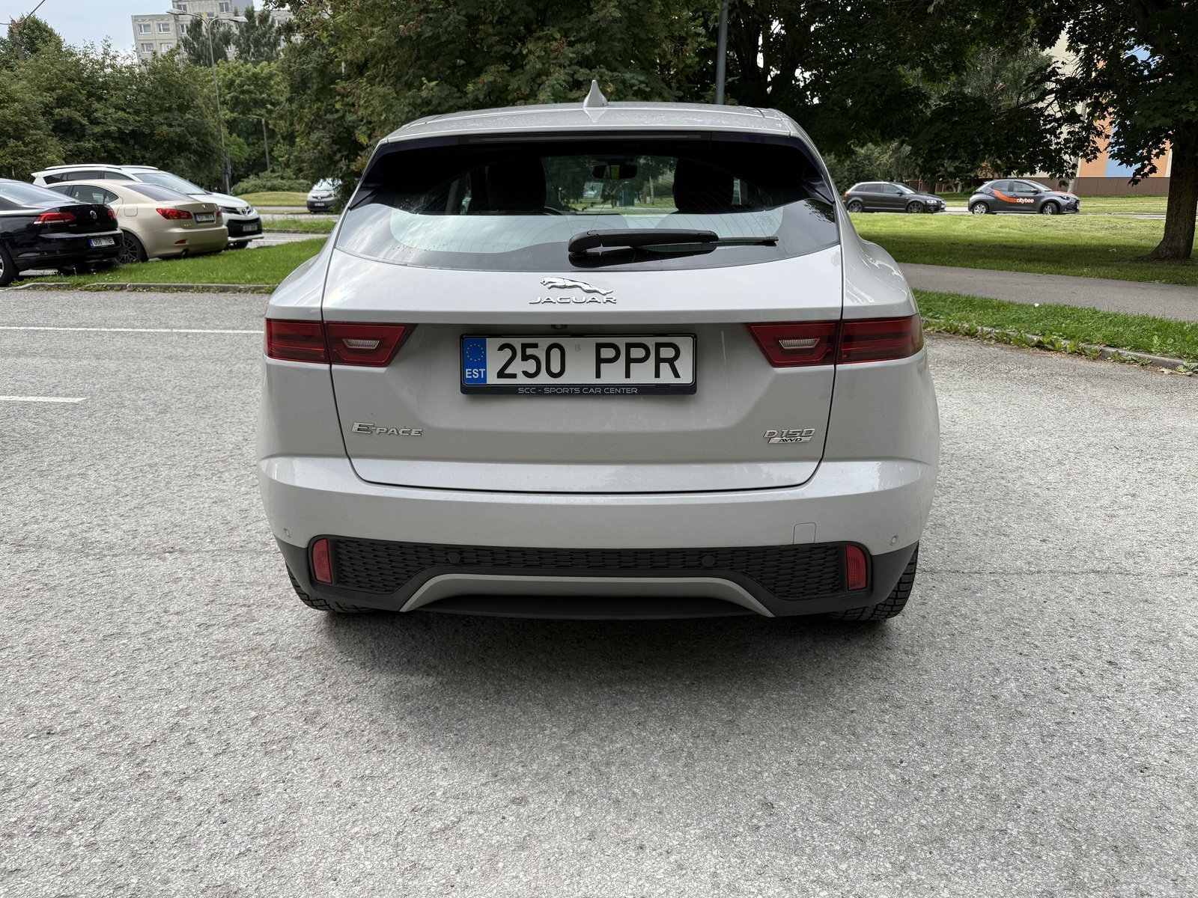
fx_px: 831
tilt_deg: -17.3
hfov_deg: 71.6
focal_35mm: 24
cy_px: 449
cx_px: 599
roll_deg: +0.0
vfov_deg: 56.8
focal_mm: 6.76
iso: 80
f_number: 1.78
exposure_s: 1/1410
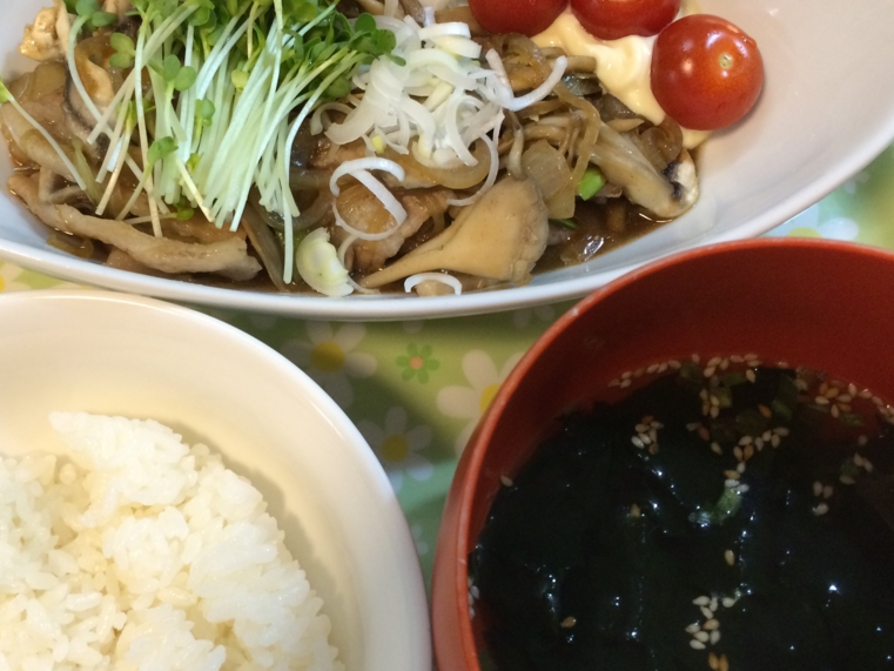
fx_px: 1007
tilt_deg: -65.8
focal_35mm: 39
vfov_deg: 36.8
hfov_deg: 47.7
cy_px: 341
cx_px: 389
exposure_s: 1/33
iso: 250
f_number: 2.2
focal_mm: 4.15
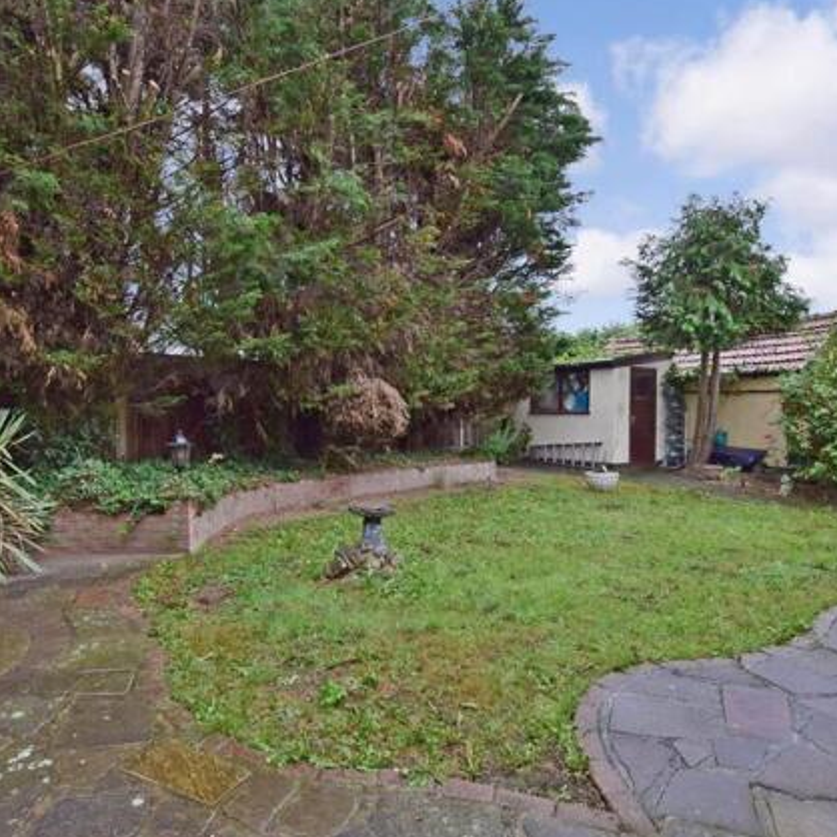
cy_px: 424
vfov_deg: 74.8
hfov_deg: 74.7
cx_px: 380
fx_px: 547
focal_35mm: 20
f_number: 7.1
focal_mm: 10
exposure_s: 1/100
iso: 200
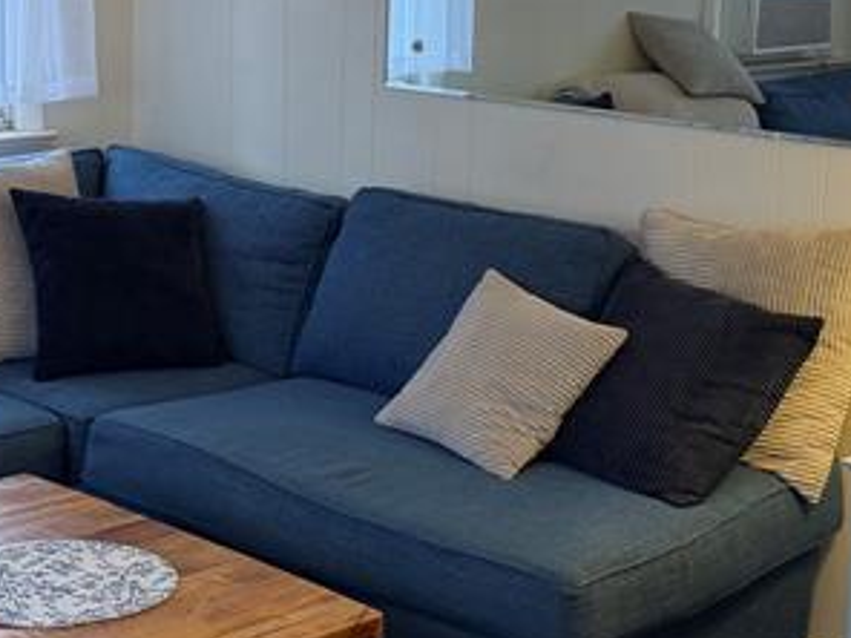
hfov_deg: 23.5
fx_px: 2040
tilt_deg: -11.3
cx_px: 325
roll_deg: -0.8
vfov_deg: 17.8
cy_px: 241
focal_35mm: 83
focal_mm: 6.76
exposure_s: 1/120
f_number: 1.78
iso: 160
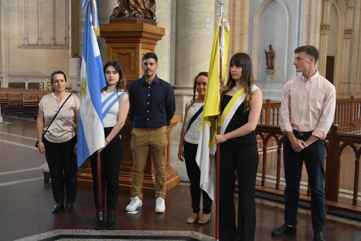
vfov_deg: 29.9
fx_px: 451
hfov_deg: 43.6
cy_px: 120
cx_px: 180
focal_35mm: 45
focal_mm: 30
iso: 1600
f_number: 4
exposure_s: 1/40
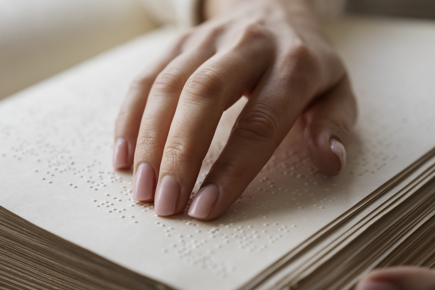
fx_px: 930
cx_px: 166
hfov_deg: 26.2
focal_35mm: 77
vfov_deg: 17.7
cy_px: 128
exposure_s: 1/200
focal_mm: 55
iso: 320
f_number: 2.8
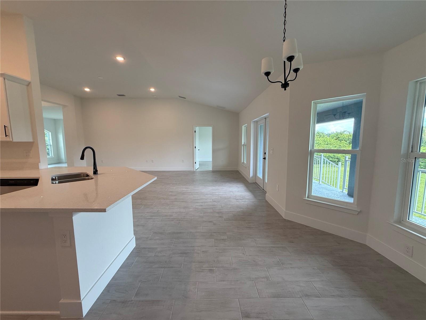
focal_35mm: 14
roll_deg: +0.1
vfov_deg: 85.7
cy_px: 160
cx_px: 213
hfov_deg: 102.1
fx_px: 172
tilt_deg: -6.1
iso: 125
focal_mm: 2.22
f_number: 2.2
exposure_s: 1/120
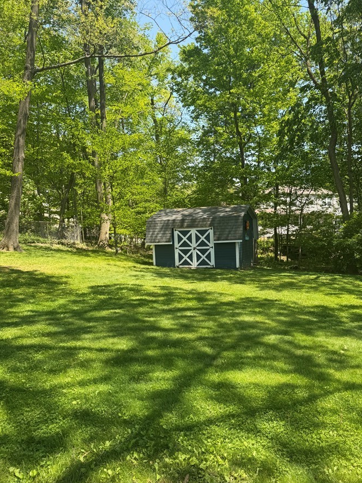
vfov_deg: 63.4
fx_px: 391
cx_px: 209
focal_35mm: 28
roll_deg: +3.1
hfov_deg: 49.5
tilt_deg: -5.3
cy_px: 261
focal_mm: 6.76
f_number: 1.78
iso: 80
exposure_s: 1/1139
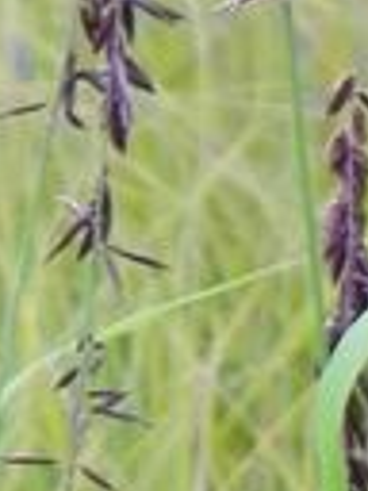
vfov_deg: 2.0
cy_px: 756
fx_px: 14316
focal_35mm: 1010
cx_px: 767
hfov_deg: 1.5
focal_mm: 28.8
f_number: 5
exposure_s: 1/13
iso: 160
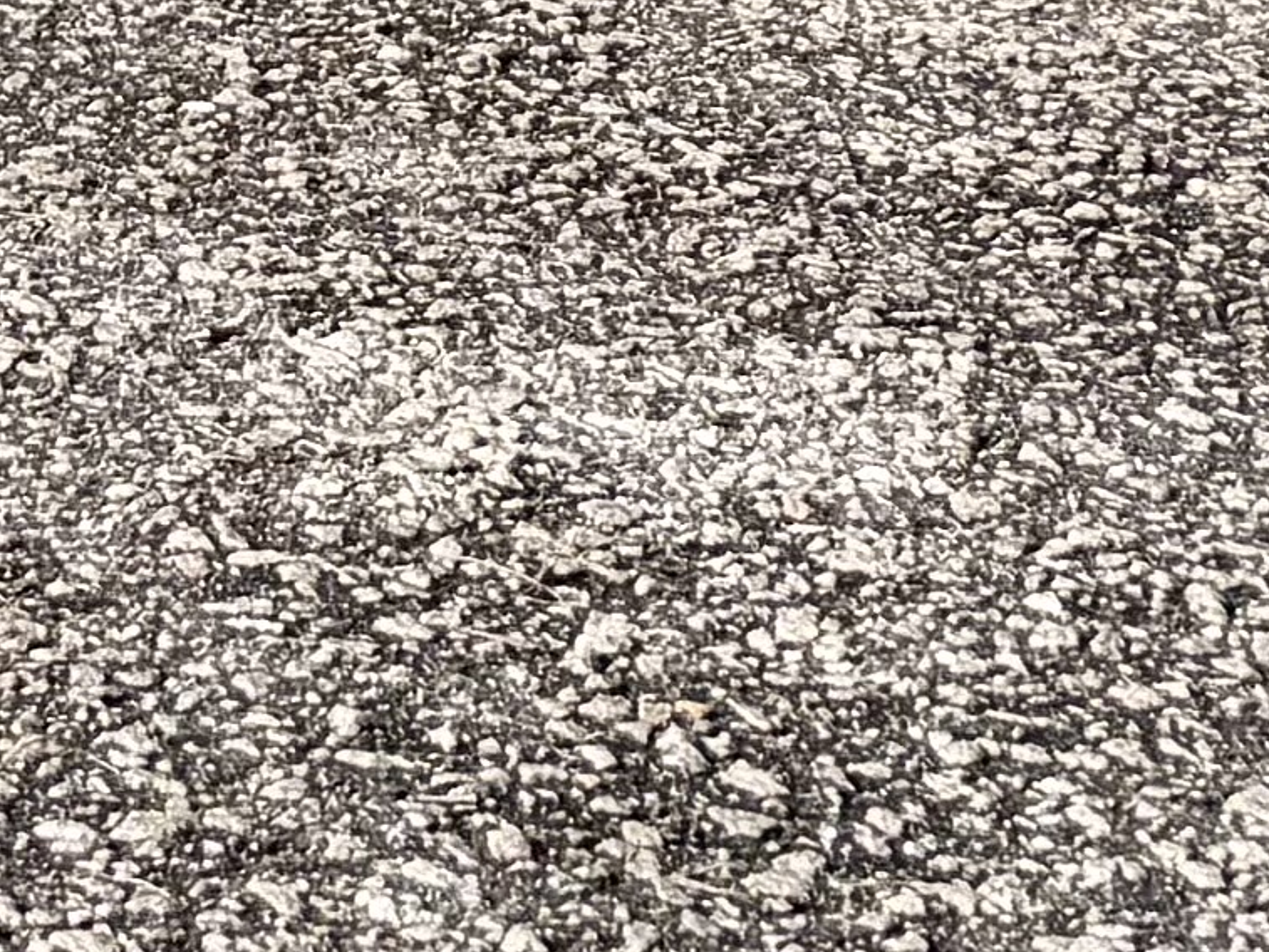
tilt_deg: -5.5
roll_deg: +1.8
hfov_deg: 10.6
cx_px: -550
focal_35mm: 181
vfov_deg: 7.8
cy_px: -980
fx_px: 6636
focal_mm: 6.76
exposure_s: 1/2445
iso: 100
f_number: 1.78
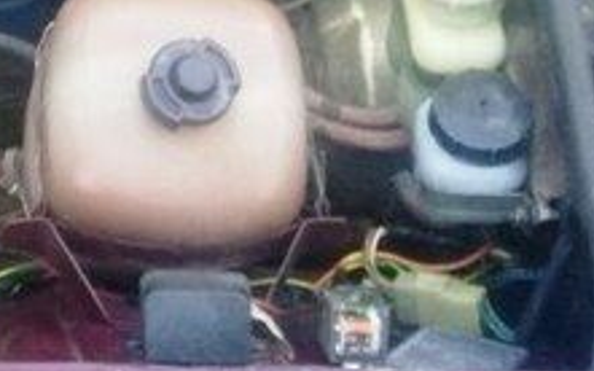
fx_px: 1586
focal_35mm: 98
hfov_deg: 20.5
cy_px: -241
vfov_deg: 12.5
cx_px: -5
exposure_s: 1/33
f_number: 2.2
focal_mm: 3.3
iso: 160
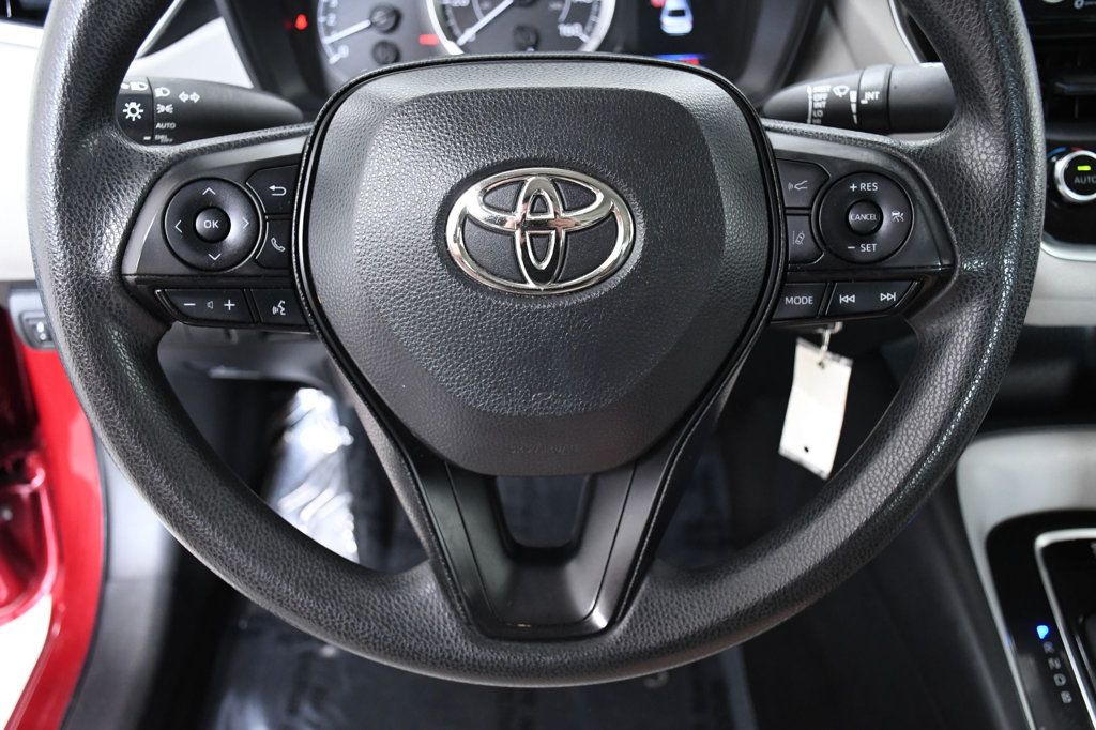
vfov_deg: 36.8
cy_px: 365
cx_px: 548
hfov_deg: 53.1
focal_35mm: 36
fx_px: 1096
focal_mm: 24
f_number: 4.5
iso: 2500
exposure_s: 1/100
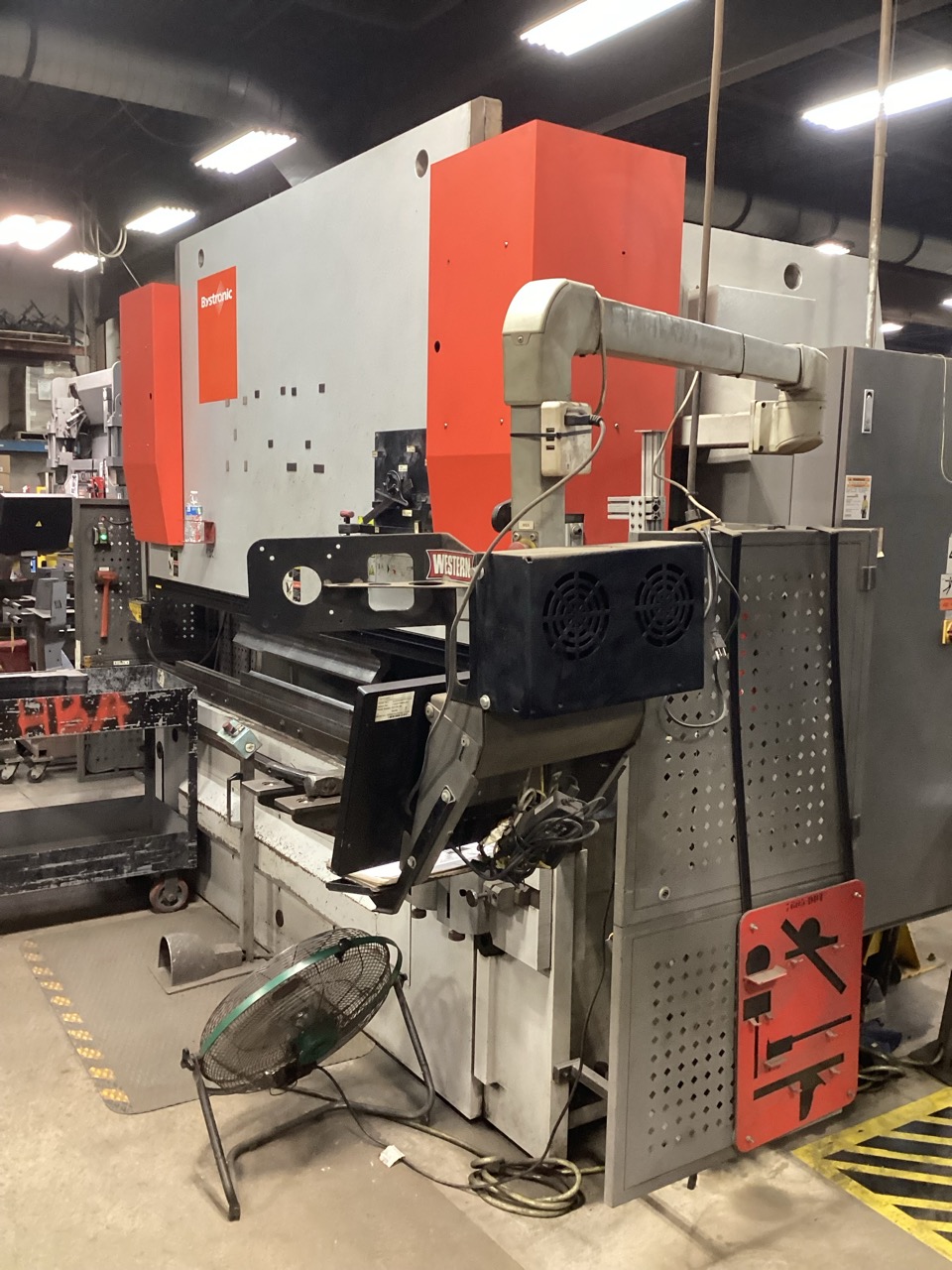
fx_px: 1137
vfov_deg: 58.4
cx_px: 476
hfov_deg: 45.4
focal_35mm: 31
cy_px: 635
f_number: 2.4
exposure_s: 1/60
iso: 250
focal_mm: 3.3
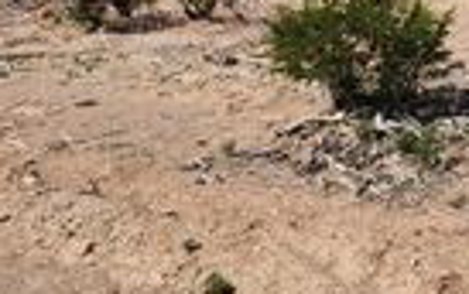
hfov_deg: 19.0
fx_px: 1139
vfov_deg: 13.5
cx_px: 794
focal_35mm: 89
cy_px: -197
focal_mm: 6.4
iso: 12
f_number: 1.8
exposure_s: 1/1785
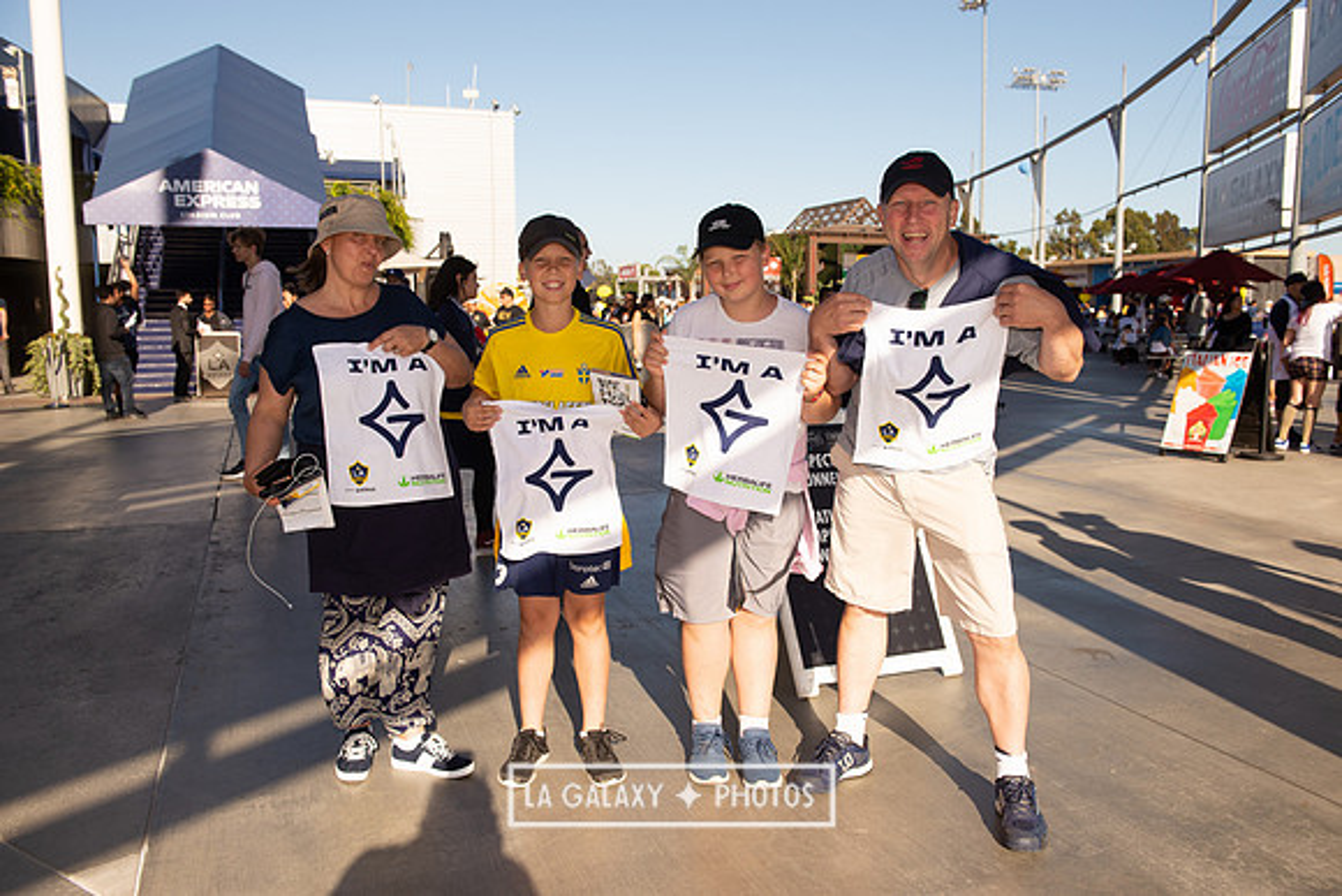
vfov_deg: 45.0
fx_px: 1081
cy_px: 448
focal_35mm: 29
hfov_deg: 63.6
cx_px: 671
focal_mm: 29
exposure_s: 1/1000
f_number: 5.6
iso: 200
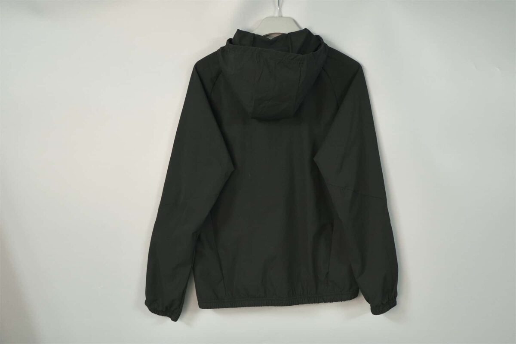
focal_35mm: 43
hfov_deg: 45.4
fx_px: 616
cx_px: 258
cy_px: 172
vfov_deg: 31.2
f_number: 4.5
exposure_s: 1/42
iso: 640
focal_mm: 28.8
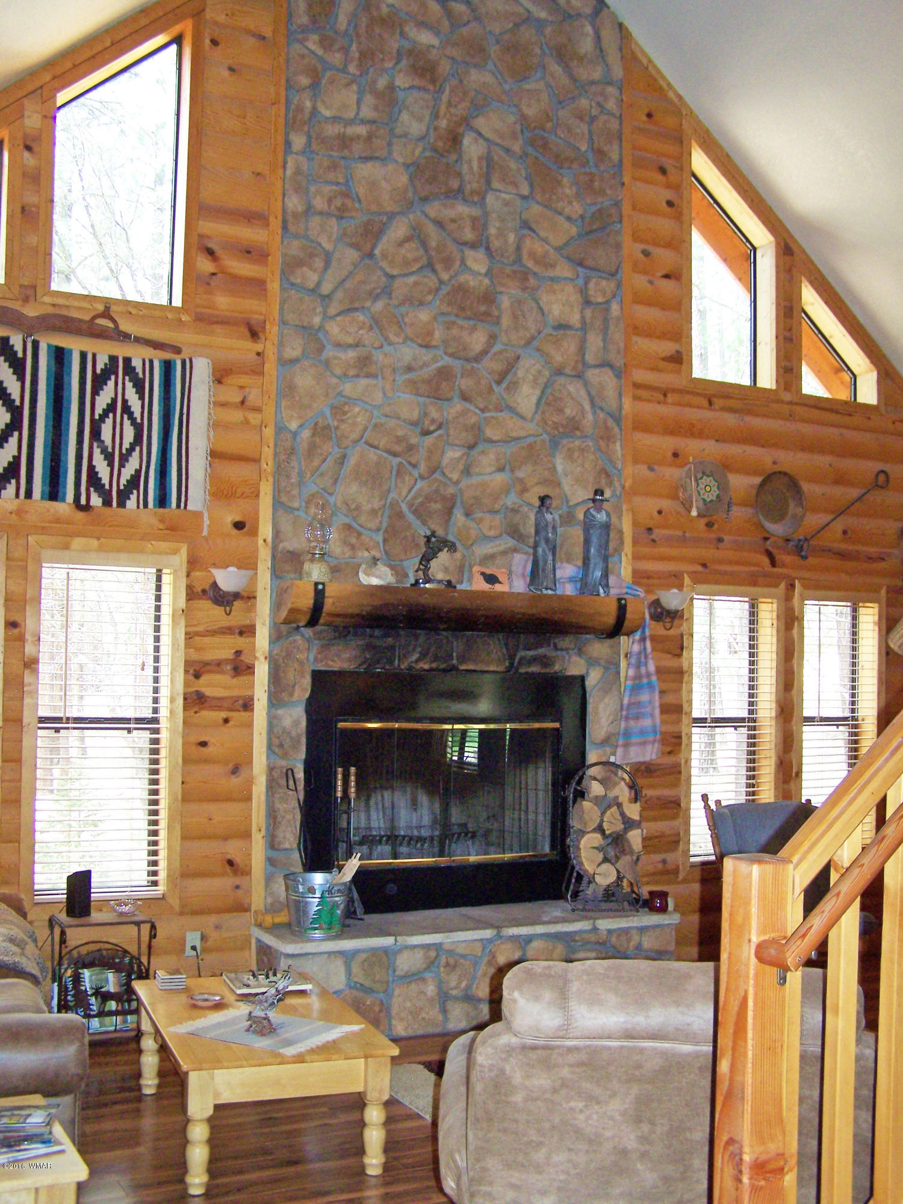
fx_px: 1322
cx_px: 452
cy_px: 602
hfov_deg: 37.7
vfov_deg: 49.0
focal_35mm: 38
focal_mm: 6.3
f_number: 2.8
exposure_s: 1/60
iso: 160
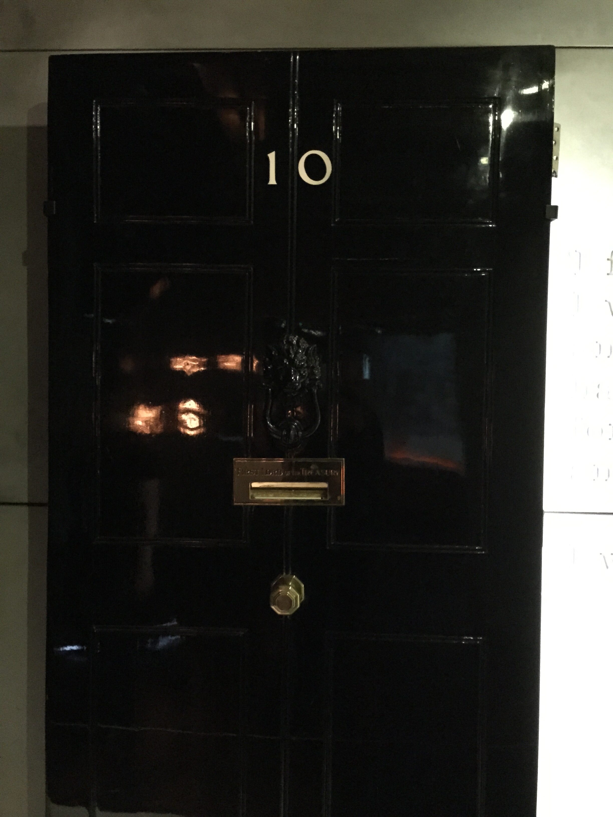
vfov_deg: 61.7
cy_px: 408
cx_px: 306
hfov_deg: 48.2
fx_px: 685
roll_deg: -0.9
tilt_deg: -1.1
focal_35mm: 29
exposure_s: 1/15
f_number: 2.2
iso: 2000
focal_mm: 4.15
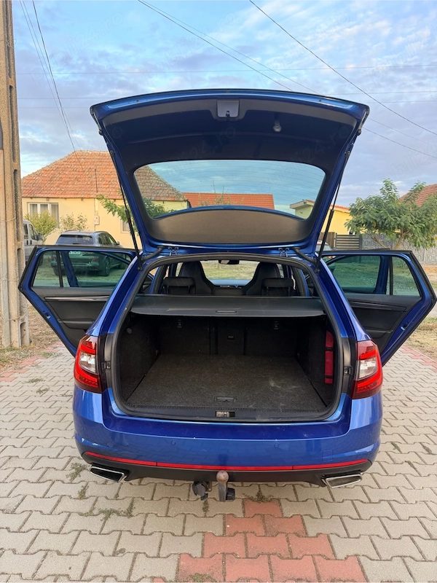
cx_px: 218
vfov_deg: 71.6
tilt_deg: -7.9
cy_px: 292
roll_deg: -1.5
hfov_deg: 56.8
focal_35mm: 24
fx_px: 404
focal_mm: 6.76
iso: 80
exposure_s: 1/170
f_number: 1.78
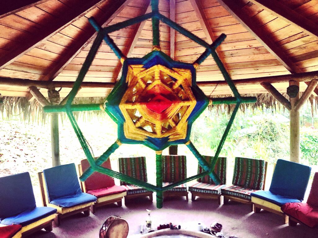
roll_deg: +1.9
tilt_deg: -2.7
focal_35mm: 28
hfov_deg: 63.4
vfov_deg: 49.7
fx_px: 257
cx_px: 159
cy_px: 119
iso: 50
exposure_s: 1/15
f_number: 1.8
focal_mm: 4
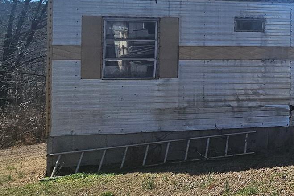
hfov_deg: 29.9
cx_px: 429
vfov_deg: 30.9
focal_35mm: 42
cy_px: 32
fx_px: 343
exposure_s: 1/1834
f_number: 2.2
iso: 50
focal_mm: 2.2
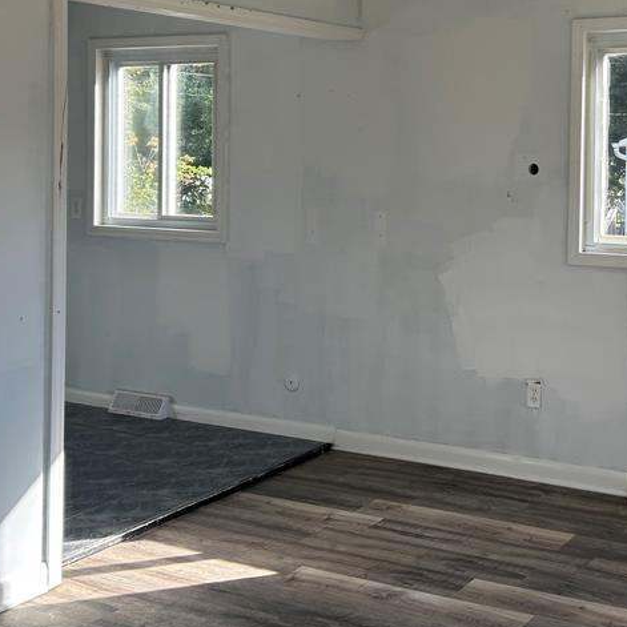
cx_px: 560
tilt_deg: -1.7
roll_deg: -0.8
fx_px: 1025
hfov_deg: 32.4
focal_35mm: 50
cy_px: 145
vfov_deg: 33.2
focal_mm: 5.7
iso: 50
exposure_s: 1/528
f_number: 1.5
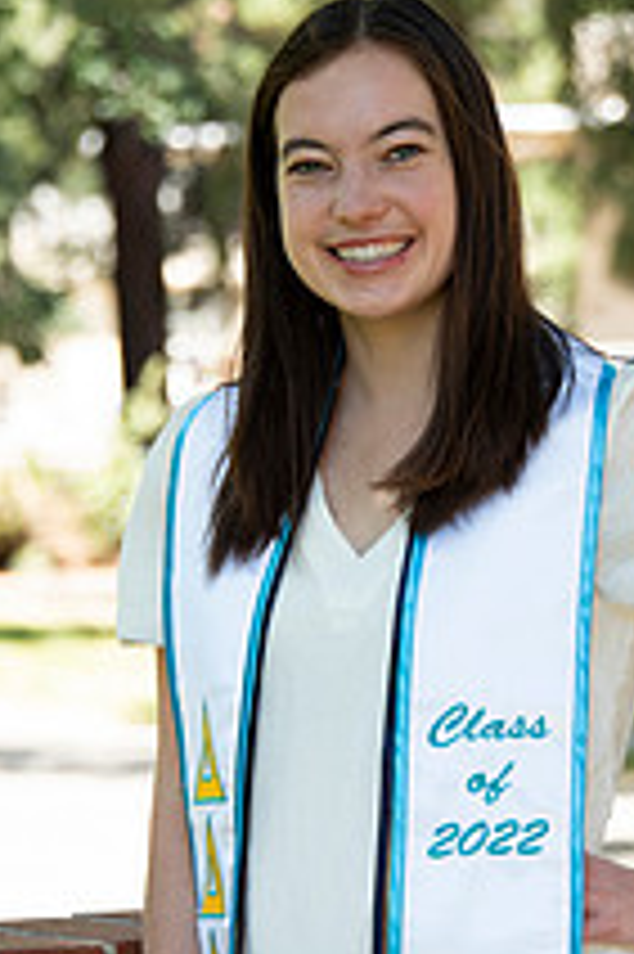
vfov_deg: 8.4
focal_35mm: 246
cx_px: 445
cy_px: 644
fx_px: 6509
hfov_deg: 5.6
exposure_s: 1/320
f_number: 5.6
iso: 640
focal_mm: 116
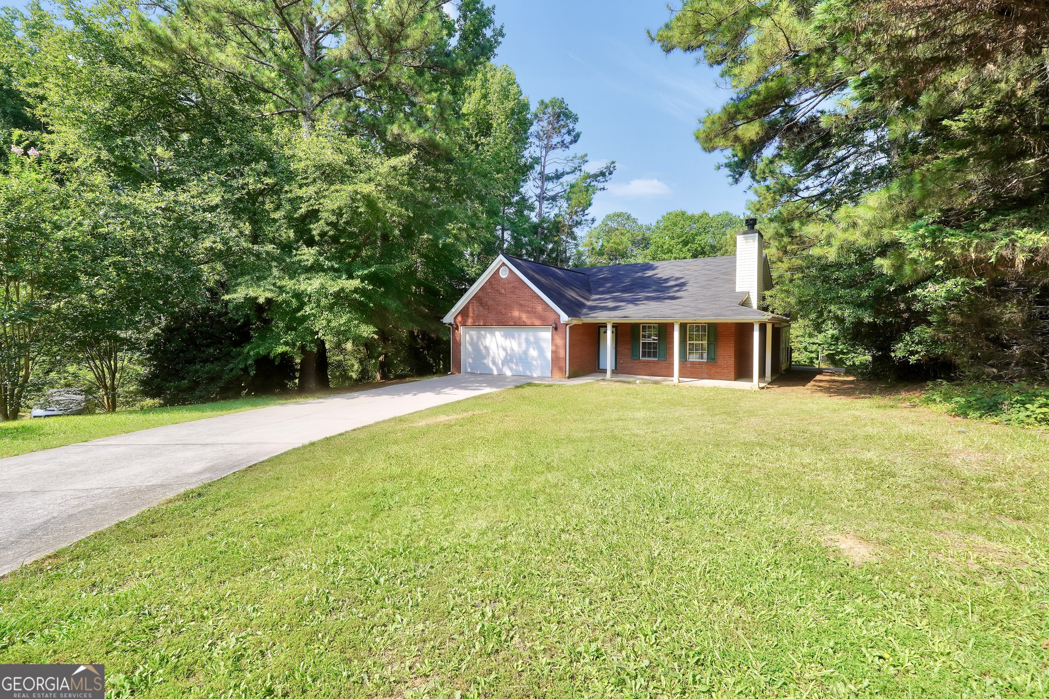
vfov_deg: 72.1
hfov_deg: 95.0
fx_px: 481
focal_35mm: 16
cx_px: 524
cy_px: 350
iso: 100
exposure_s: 1/125
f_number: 8
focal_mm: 11
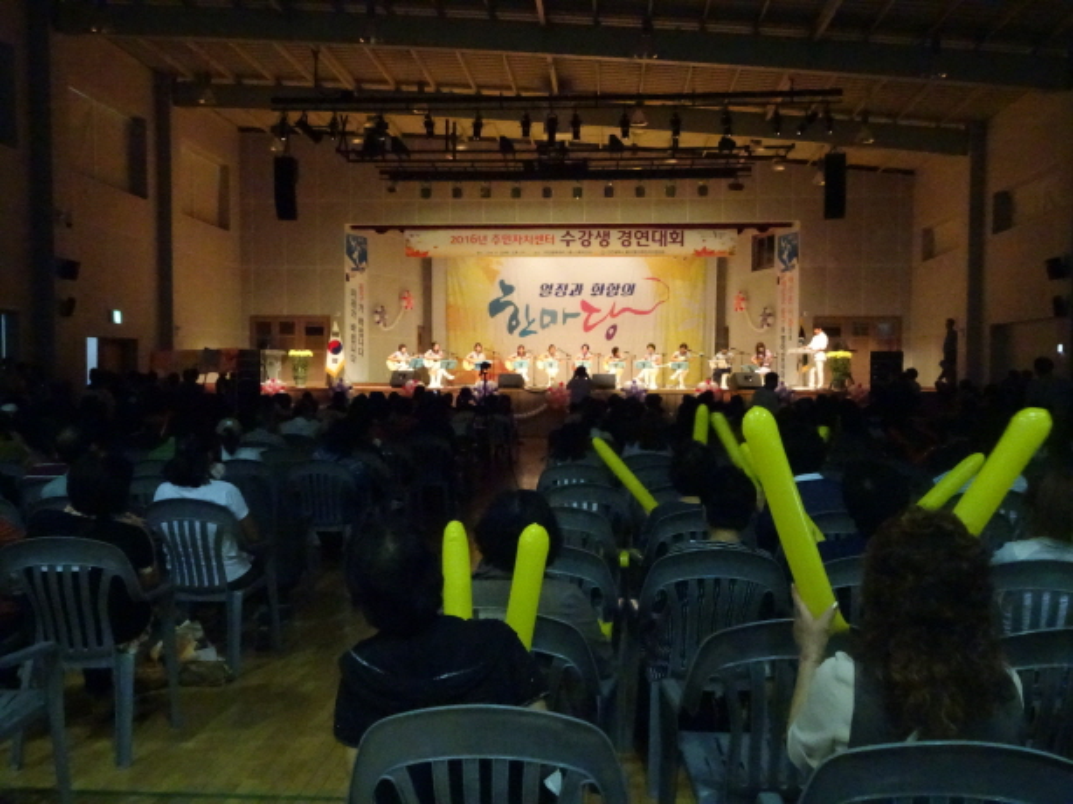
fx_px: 961
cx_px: 536
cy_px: 402
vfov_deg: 45.4
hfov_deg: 58.4
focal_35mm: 31
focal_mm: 5.26
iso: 3200
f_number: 5.6
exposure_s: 1/125
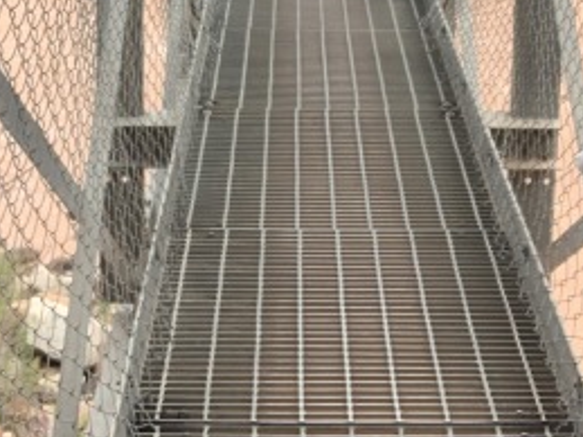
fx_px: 1330
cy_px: -97
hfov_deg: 24.7
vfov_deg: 17.7
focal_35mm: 79
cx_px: 293
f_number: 2.2
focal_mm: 2.87
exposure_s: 1/121
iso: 50
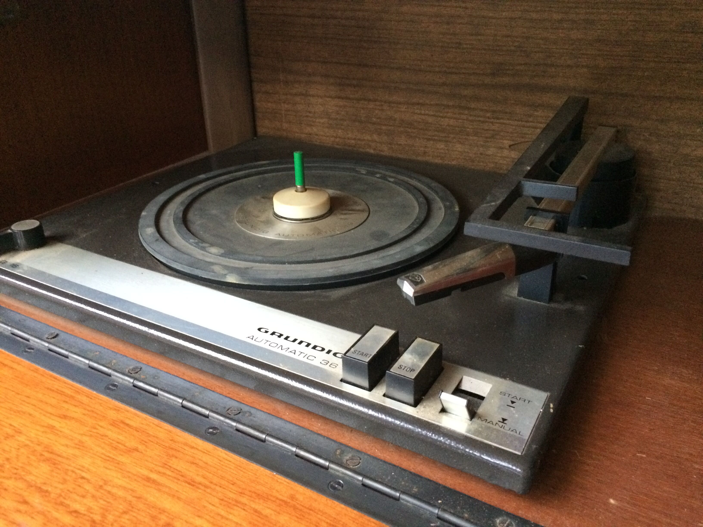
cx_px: 352
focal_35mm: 29
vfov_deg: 48.2
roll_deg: +1.3
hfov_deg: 61.7
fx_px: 589
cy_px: 264
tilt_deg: -25.6
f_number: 2.2
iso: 320
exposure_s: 1/25
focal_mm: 4.15
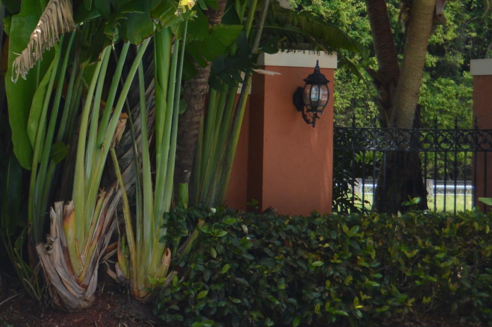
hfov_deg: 10.9
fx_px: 2513
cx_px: -173
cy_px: -13
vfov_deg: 7.4
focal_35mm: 184
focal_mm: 38
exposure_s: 1/200
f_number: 7.1
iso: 100
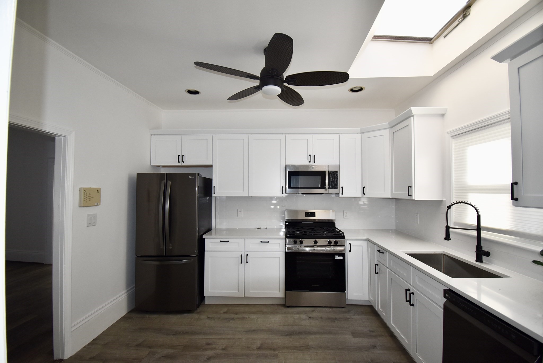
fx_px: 226
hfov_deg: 100.3
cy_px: 182
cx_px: 272
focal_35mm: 15
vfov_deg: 77.4
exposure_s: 1/200
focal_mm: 10
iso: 450
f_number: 5
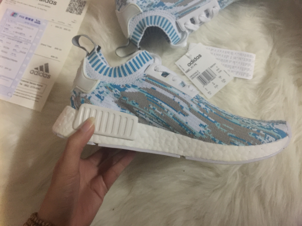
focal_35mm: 29
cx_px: 151
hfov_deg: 61.7
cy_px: 113
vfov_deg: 48.2
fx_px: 253
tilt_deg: -76.1
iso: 125
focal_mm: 4.15
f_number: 2.2
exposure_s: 1/4
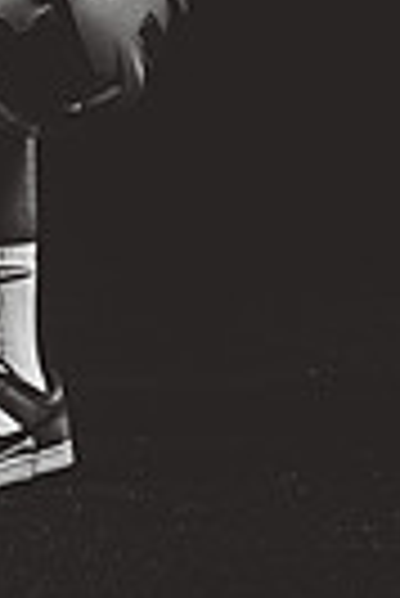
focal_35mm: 321
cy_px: -387
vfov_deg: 6.3
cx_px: -139
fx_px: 5336
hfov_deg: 4.3
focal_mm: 95
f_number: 4
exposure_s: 1/160
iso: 200
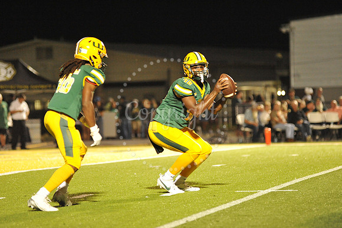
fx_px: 1899
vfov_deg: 6.9
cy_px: 114
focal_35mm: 200
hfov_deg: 10.3
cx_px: 171
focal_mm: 200
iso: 6400
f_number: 4
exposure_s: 1/320
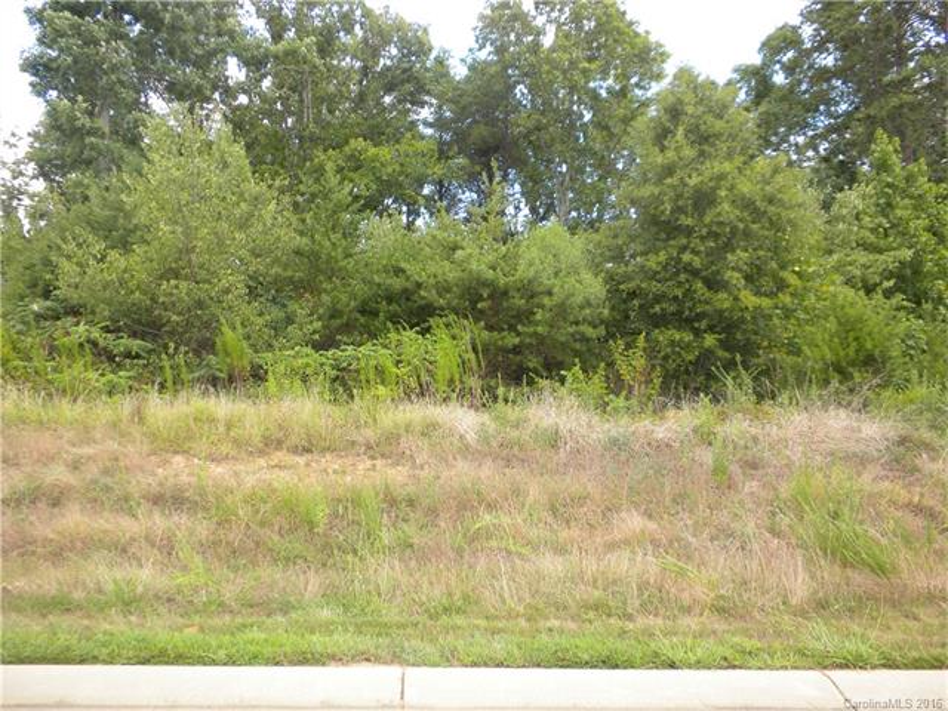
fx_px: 1013
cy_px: 356
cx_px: 474
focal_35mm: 37
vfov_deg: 38.7
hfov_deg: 50.1
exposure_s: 1/96.2
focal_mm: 6.6
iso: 64
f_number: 3.5
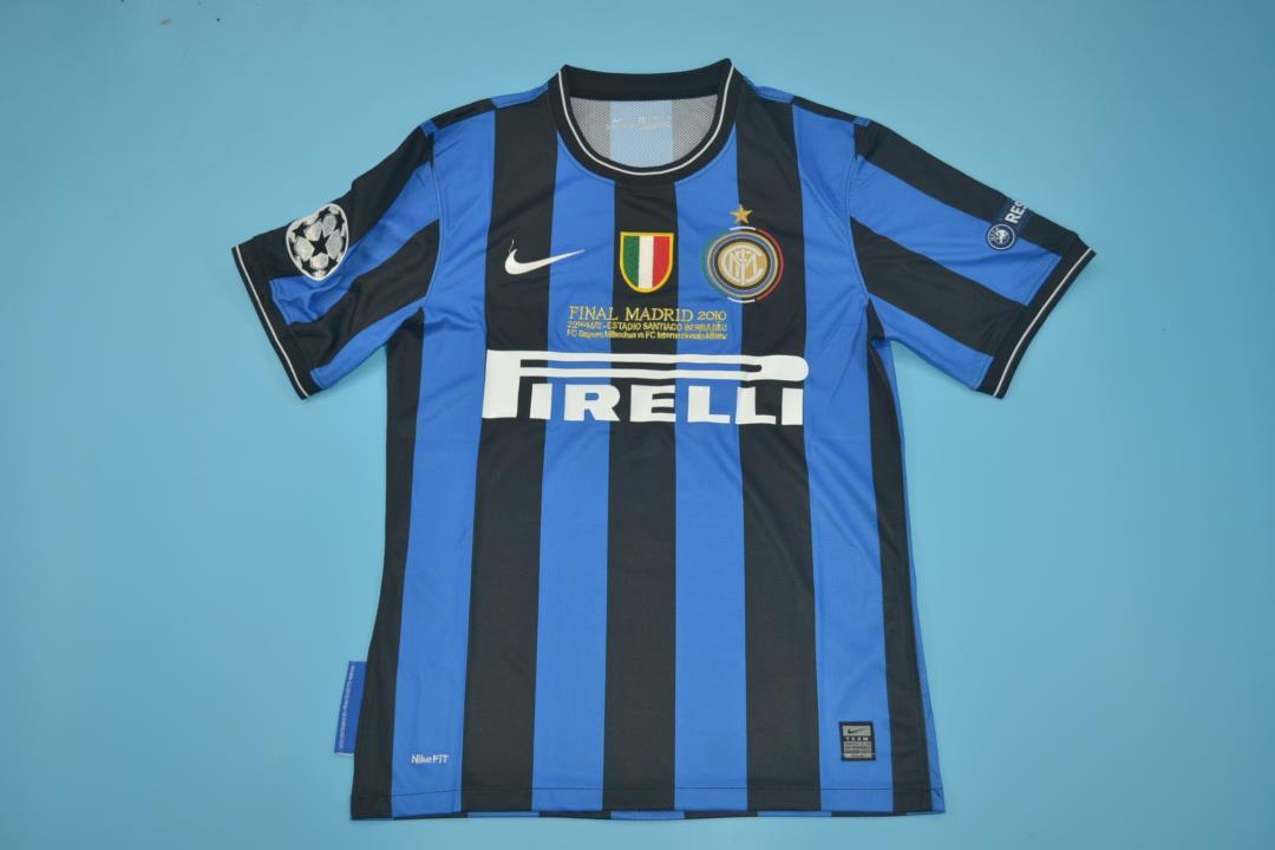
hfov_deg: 57.2
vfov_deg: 40.0
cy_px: 425
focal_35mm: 33
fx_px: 1169
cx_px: 638
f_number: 4
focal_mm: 22
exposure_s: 1/200
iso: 200
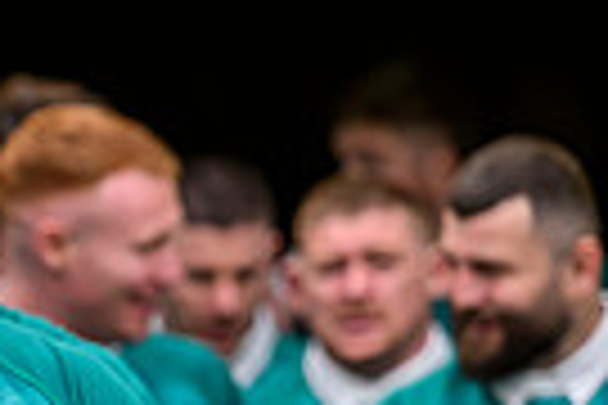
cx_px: -558
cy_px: 403
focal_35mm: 710
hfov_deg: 2.9
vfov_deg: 1.9
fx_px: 11990
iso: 1250
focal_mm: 165
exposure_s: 1/2500
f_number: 4
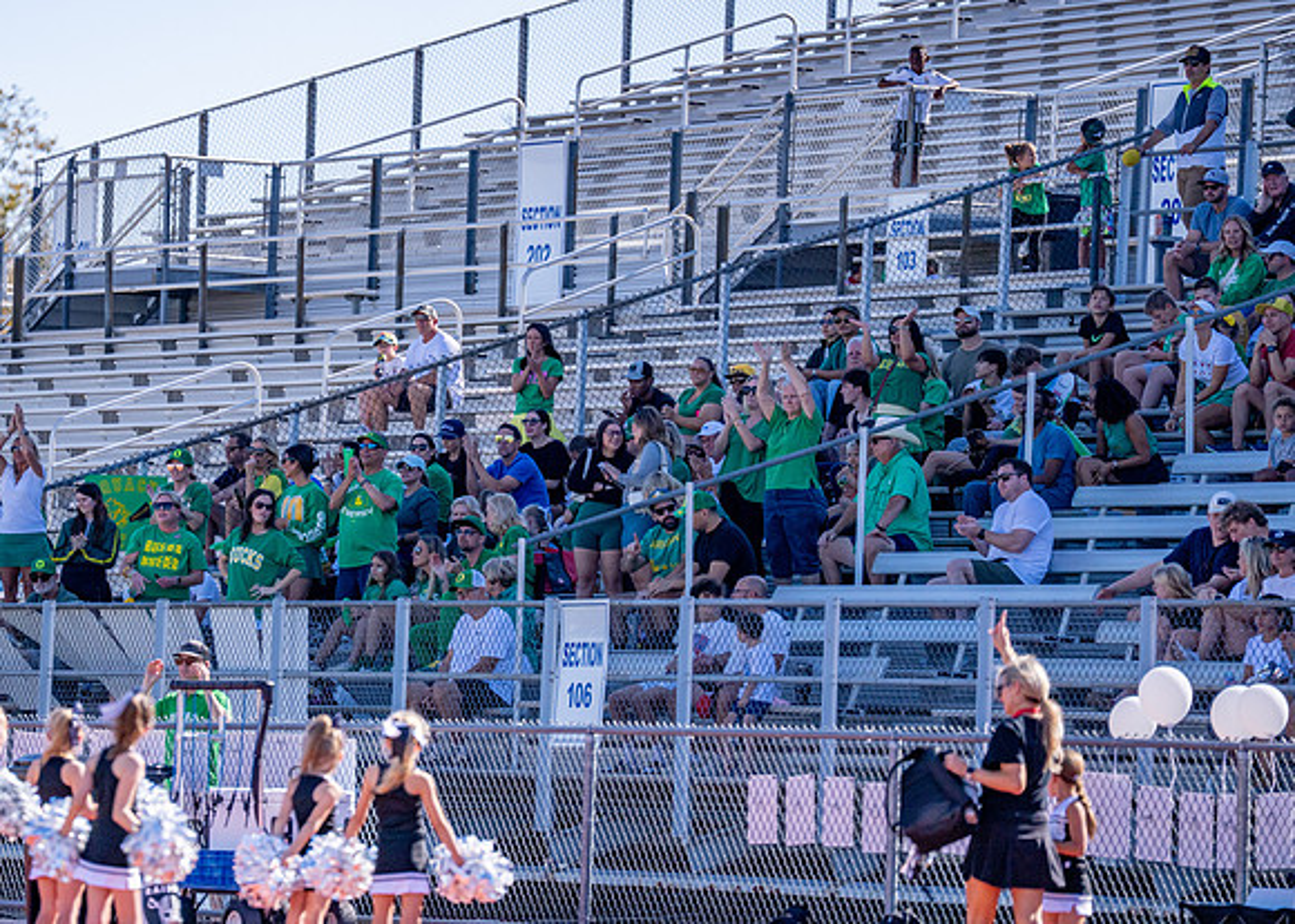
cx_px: 436
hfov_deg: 7.7
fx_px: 9641
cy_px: 451
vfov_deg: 5.5
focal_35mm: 262
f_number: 2.8
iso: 250
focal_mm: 200
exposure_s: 1/8000
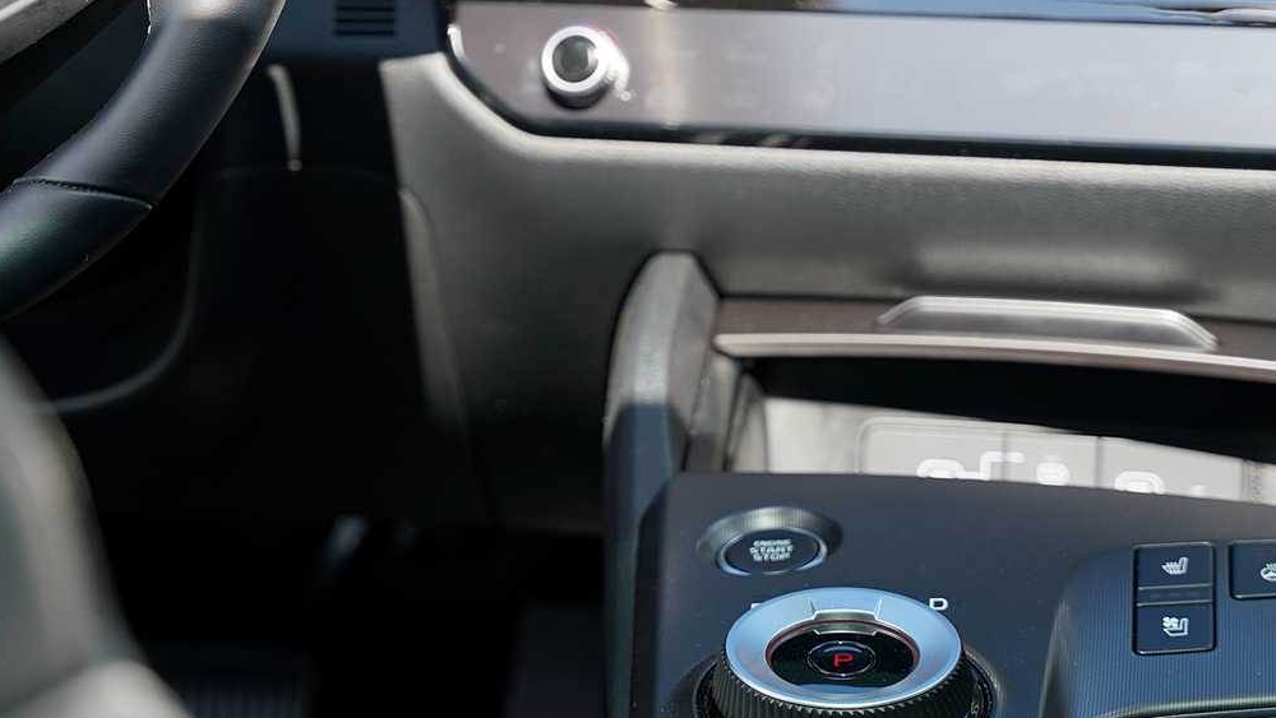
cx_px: 343
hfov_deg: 19.1
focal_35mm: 111
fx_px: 3764
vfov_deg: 10.8
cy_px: -40
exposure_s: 1/320
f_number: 3.5
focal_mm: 53.1
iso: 100
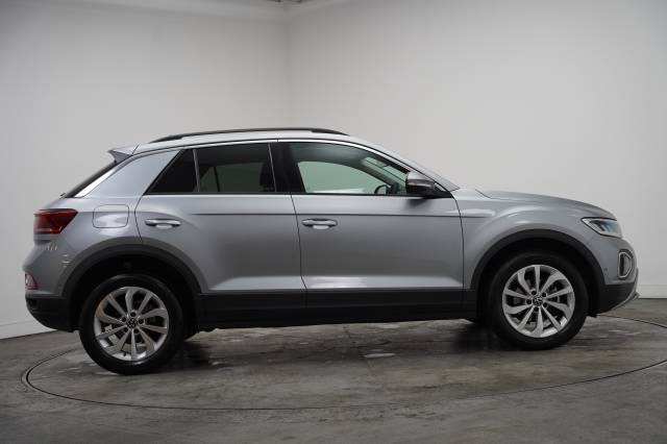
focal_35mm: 47
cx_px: 334
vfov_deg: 28.5
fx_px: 874
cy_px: 222
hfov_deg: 41.8
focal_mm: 47.2
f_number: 4
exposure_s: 1/160
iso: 1000
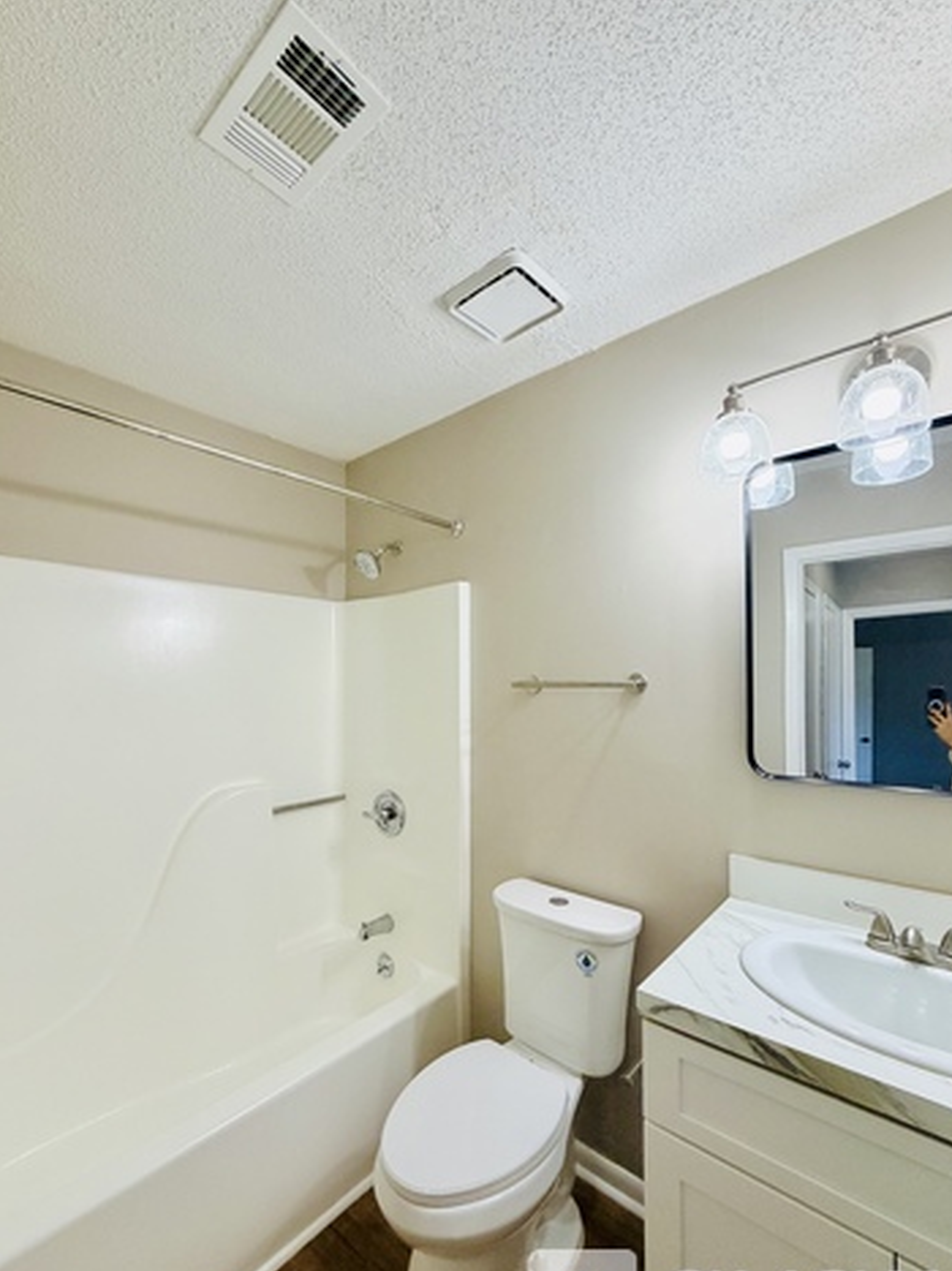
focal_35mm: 15
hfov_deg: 81.7
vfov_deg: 98.0
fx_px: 550
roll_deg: +0.5
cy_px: 678
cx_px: 458
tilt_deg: +0.7
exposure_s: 1/120
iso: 200
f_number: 2.2
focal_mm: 2.22
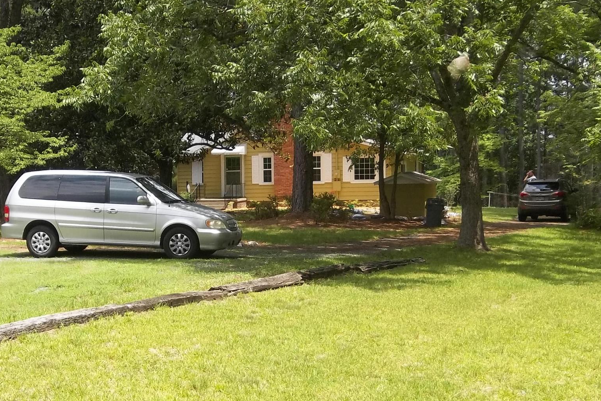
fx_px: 918
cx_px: 235
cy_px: 293
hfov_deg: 36.1
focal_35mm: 55
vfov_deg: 24.4
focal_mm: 4.9
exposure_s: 1/400
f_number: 3.5
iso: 80
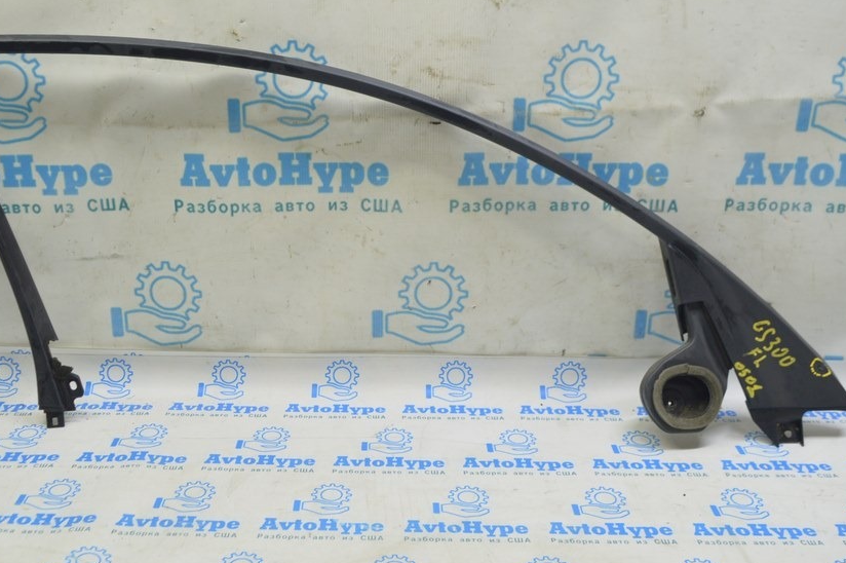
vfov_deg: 32.5
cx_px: 366
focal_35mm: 41
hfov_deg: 47.3
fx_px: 963
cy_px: 246
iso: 400
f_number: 5.6
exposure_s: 1/20
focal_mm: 22
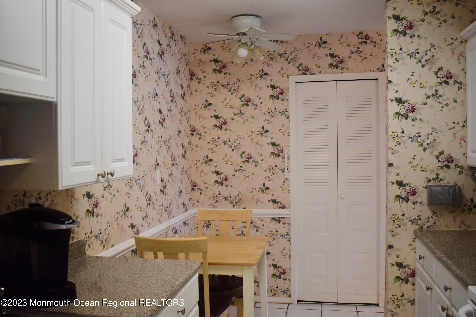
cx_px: 238
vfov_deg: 41.7
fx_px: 416
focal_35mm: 32
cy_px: 158
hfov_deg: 59.5
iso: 800
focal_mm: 21
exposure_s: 1/125
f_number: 3.8
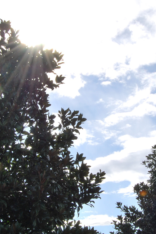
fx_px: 435
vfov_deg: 30.1
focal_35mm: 67
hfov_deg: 20.3
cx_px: 83
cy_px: 115
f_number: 22
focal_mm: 20
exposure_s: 1/60
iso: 100
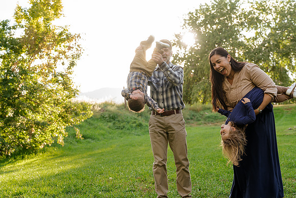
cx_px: 148
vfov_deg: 18.4
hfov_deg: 27.3
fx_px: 609
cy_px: 99
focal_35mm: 74
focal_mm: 74
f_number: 5.6
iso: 640
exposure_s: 1/200
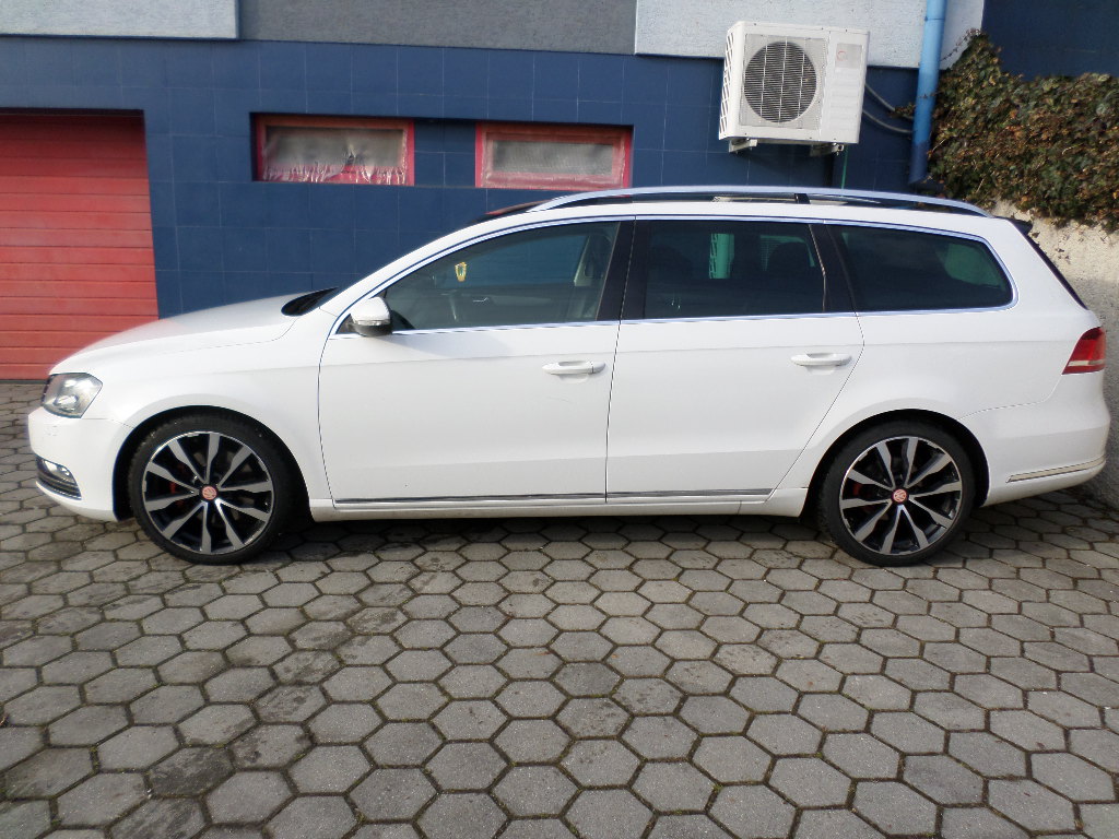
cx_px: 560
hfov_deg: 69.4
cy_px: 420
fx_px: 808
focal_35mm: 25
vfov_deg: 54.9
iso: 80
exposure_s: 1/500
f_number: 2.5
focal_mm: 4.5
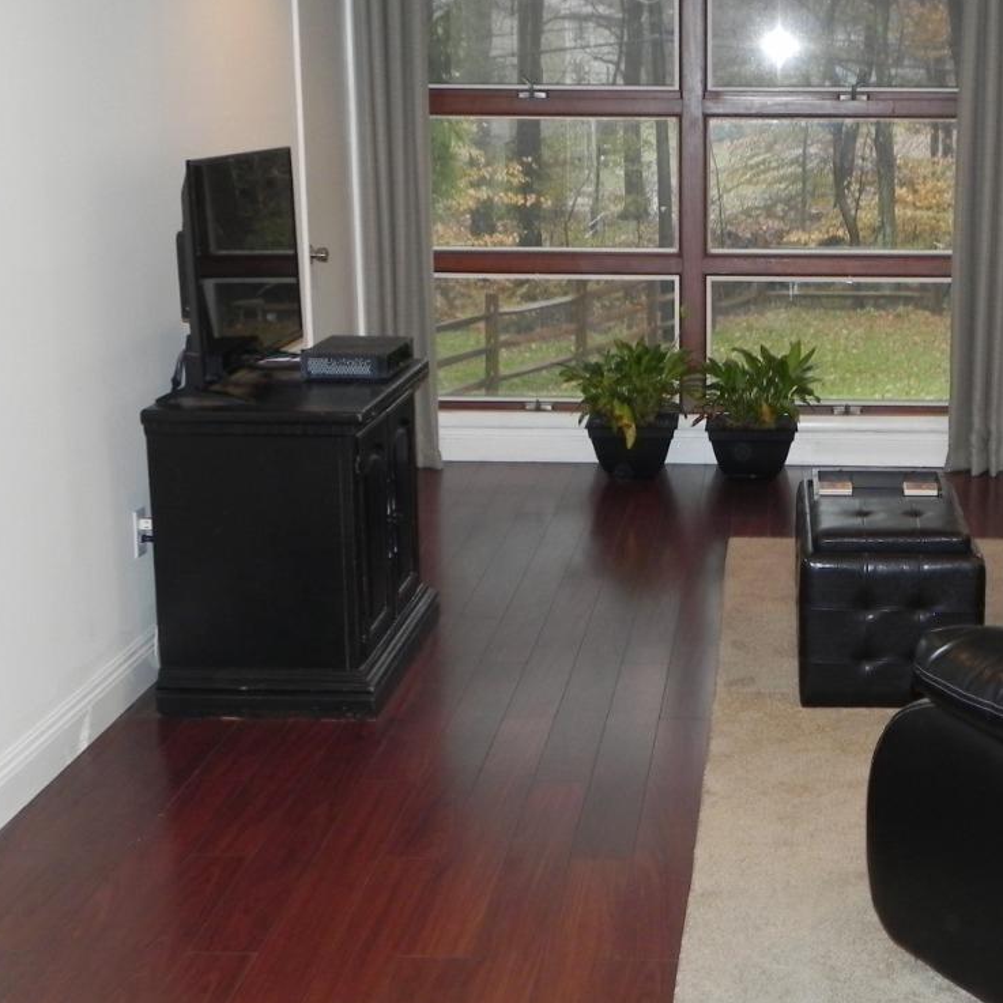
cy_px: 553
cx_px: 746
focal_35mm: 57
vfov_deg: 30.0
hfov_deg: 29.6
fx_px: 1869
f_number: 2.8
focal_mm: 5.9
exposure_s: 1/30
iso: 225
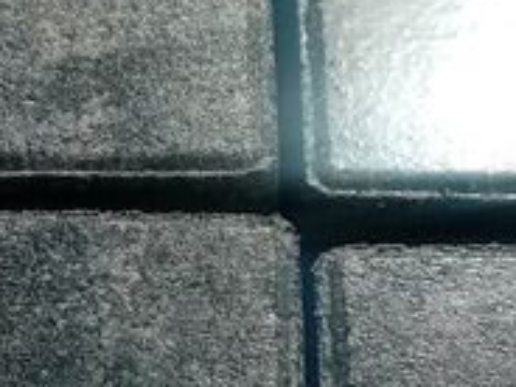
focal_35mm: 85
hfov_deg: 23.0
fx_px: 1267
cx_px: 289
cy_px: 300
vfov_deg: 17.2
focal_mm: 3.98
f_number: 1.8
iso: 125
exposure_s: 1/500
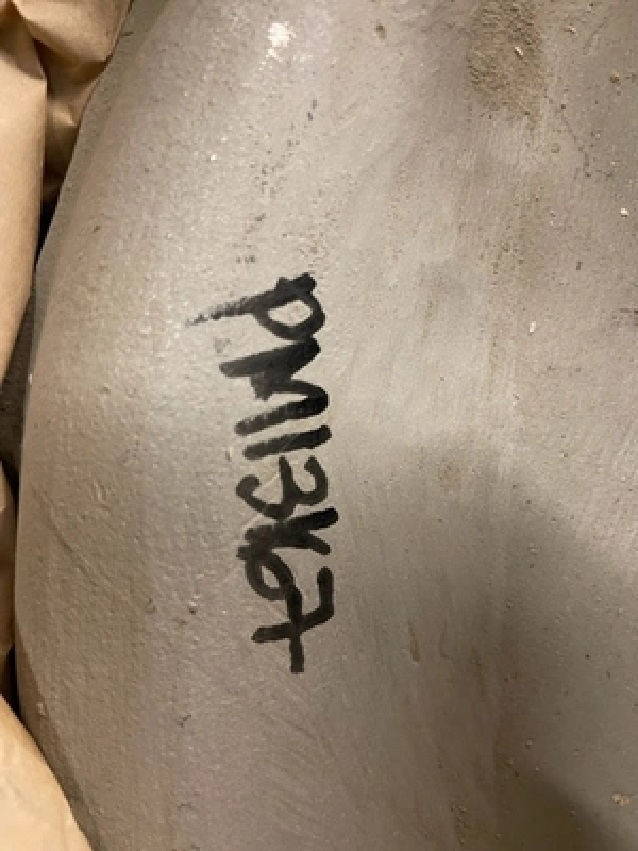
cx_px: 319
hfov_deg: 53.1
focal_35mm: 26
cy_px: 426
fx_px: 639
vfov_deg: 67.3
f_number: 1.6
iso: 500
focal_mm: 5.1
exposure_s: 1/30
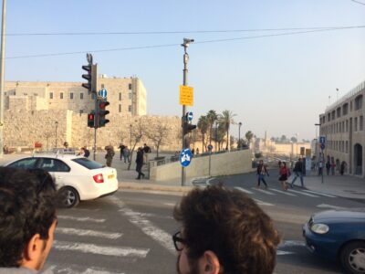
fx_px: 316
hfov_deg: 60.0
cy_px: 137
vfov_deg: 46.8
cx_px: 182
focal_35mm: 30
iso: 32
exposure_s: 1/1080
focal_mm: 4.12
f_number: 2.2
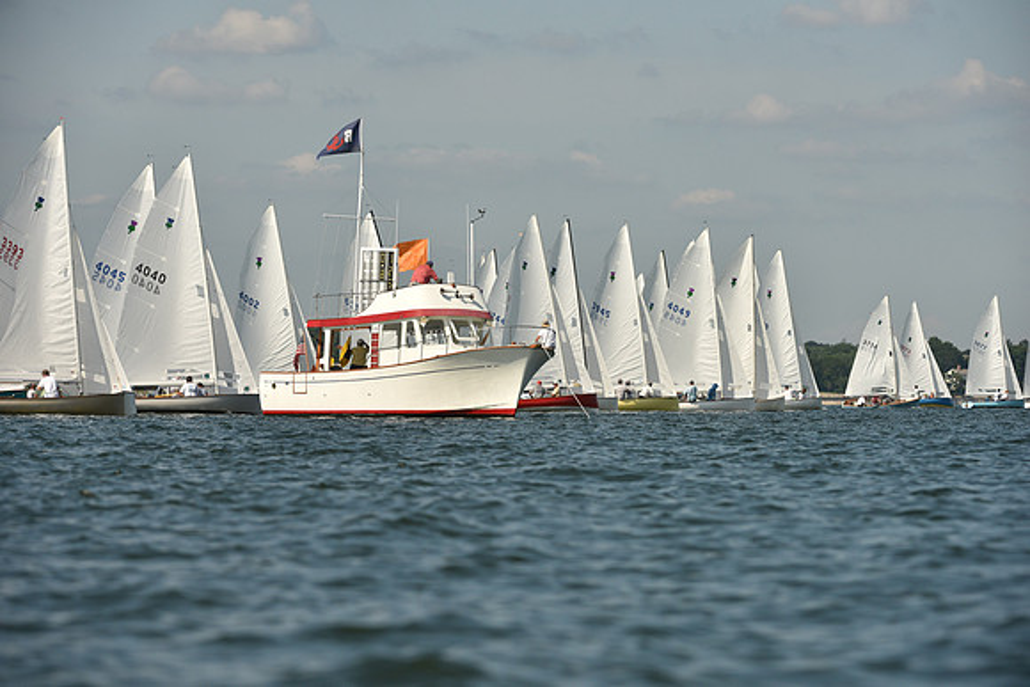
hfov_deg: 10.3
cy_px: 344
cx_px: 515
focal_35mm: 200
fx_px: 5723
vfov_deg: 6.9
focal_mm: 200
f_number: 6.3
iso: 250
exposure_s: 1/1600
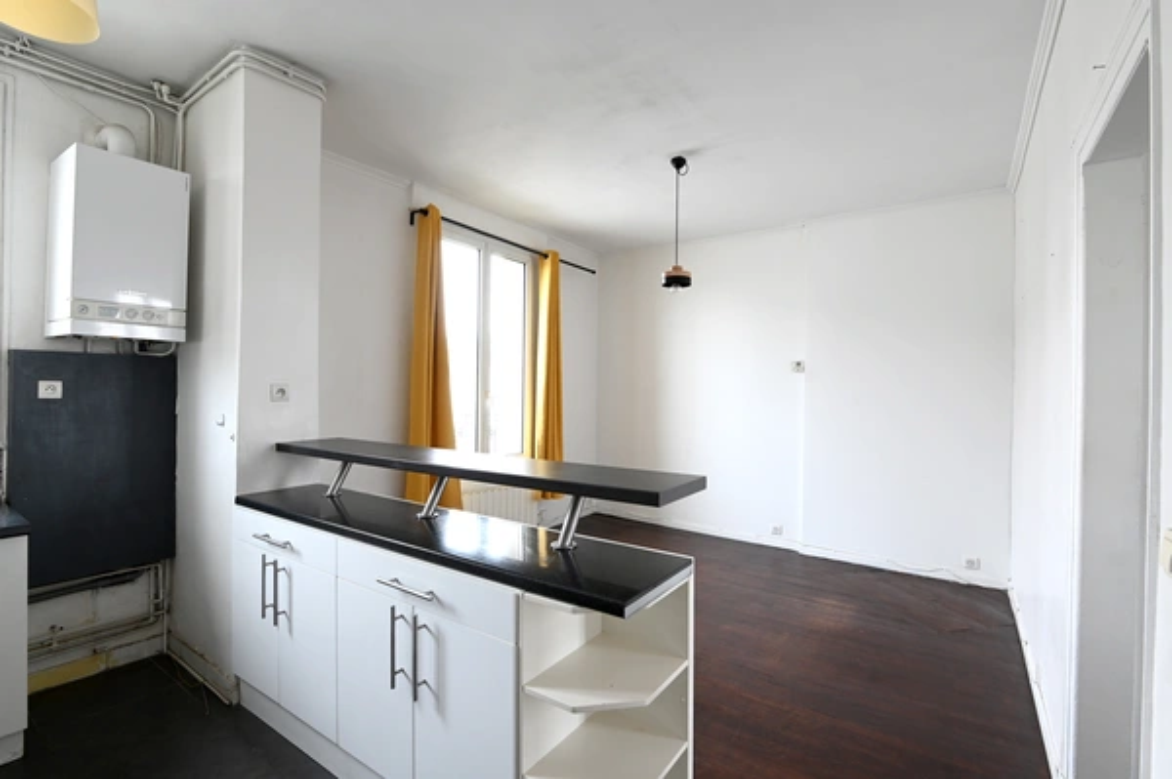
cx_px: 586
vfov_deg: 73.6
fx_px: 520
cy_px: 390
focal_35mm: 16
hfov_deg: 96.8
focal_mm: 16
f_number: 11
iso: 200
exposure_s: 1
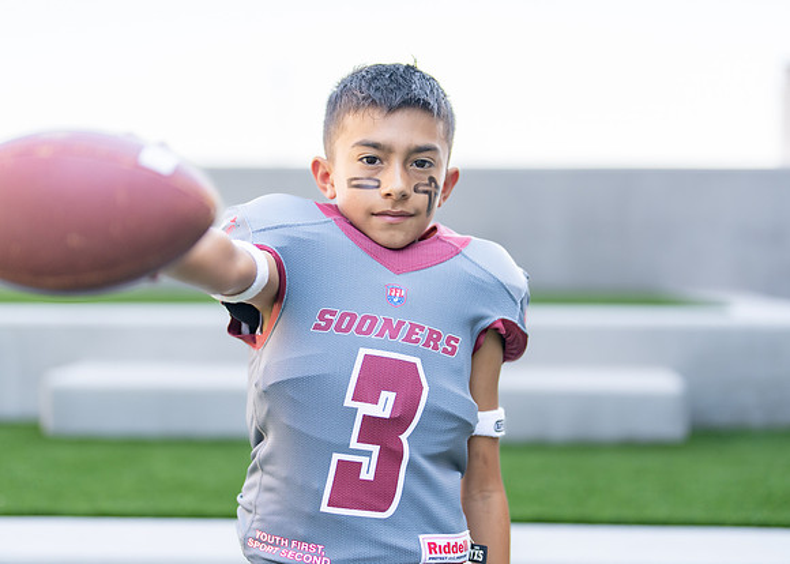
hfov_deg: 30.7
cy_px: 316
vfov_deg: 22.1
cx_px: 391
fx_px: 1440
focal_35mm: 64
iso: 100
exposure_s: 1/1600
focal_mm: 50
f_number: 1.2
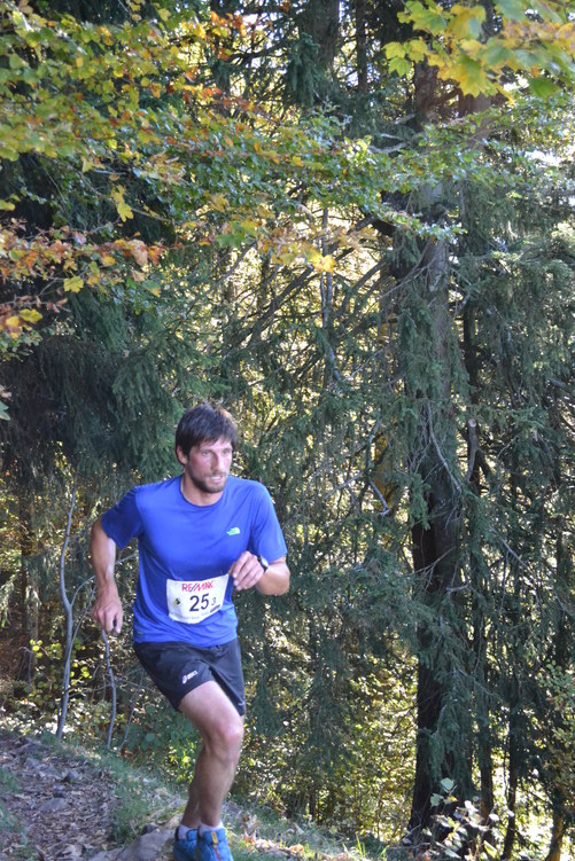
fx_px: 1293
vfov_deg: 36.9
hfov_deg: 25.1
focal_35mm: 54
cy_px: 430
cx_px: 288
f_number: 5
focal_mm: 36
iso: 3200
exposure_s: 1/320
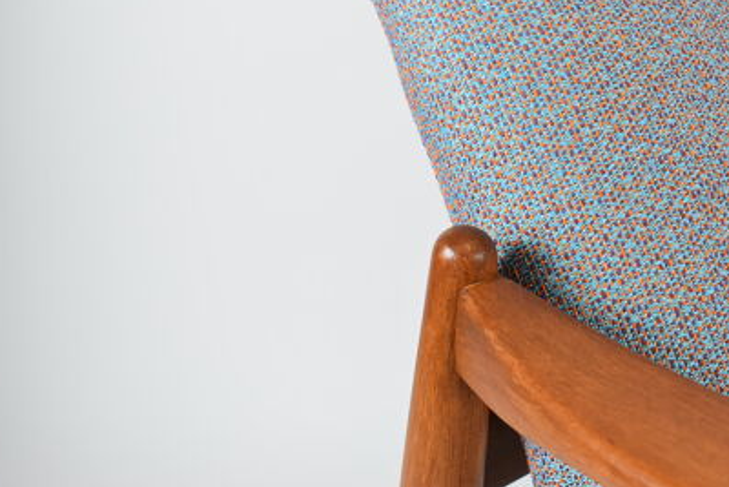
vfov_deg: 29.6
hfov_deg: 42.6
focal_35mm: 45
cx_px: 519
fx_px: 912
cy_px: 154
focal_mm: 20
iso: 800
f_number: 5.6
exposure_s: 1/125
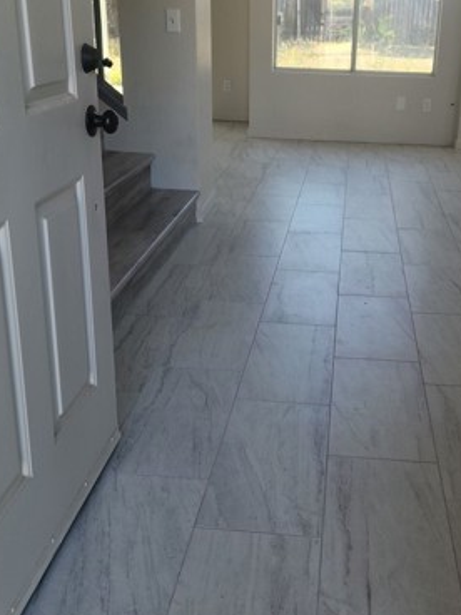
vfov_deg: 46.5
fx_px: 710
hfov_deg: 35.9
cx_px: 271
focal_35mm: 40
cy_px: 237
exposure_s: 1/120
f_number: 1.8
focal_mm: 5.4
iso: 25
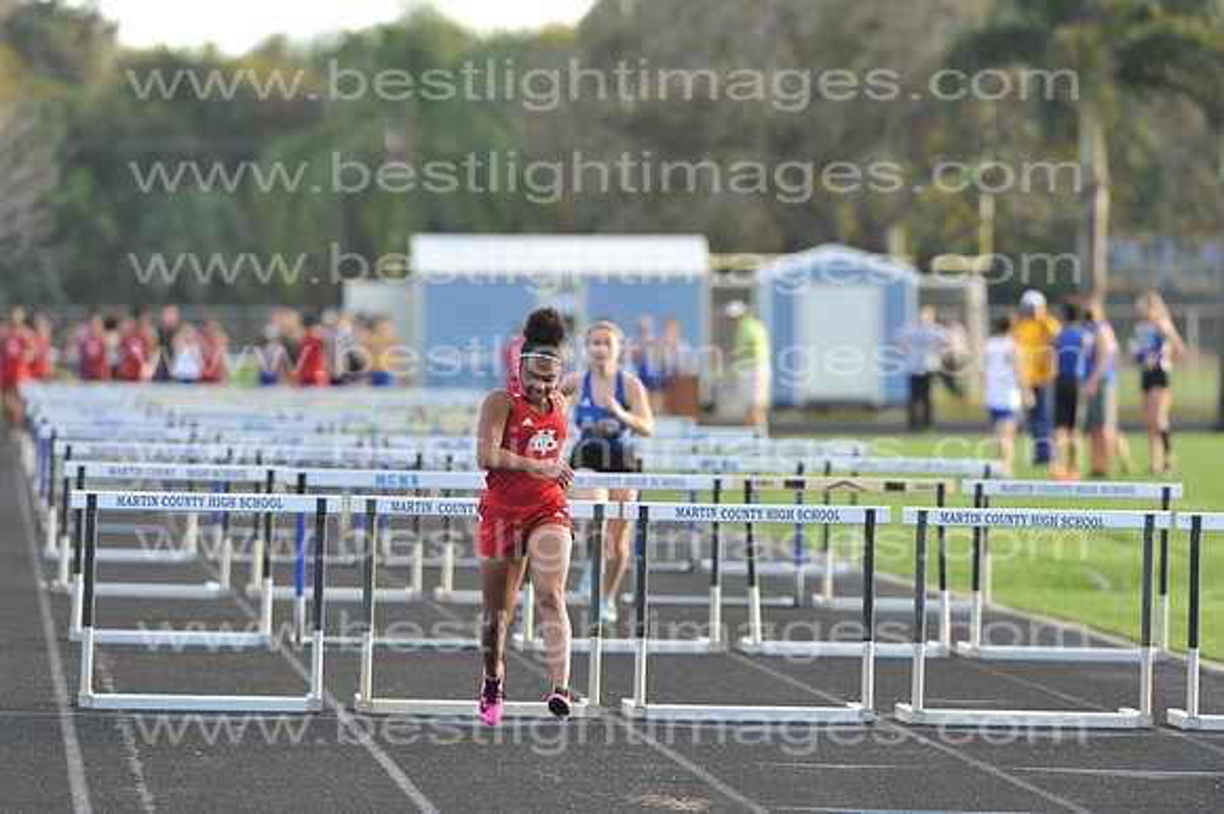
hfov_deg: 6.9
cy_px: 407
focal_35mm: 300
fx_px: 10194
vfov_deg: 4.6
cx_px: 612
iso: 800
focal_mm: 300
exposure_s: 1/1000
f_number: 4.5
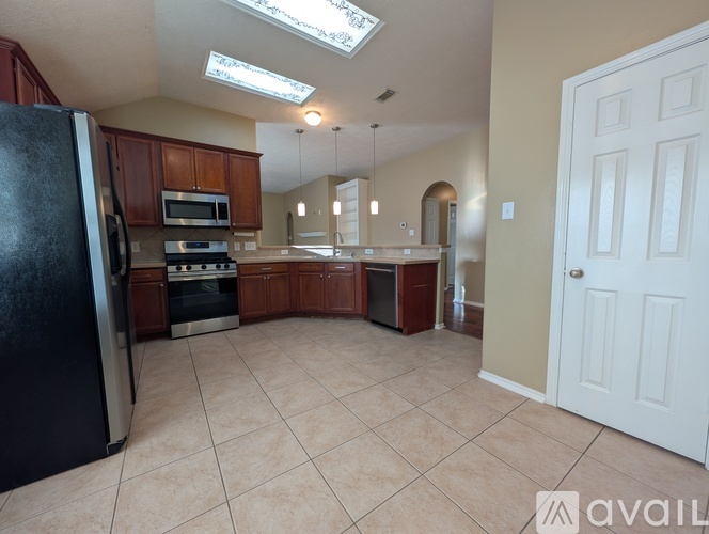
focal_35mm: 12
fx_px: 246
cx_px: 354
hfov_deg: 110.5
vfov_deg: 94.6
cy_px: 267
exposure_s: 1/60
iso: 65
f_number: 1.7
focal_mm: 2.02
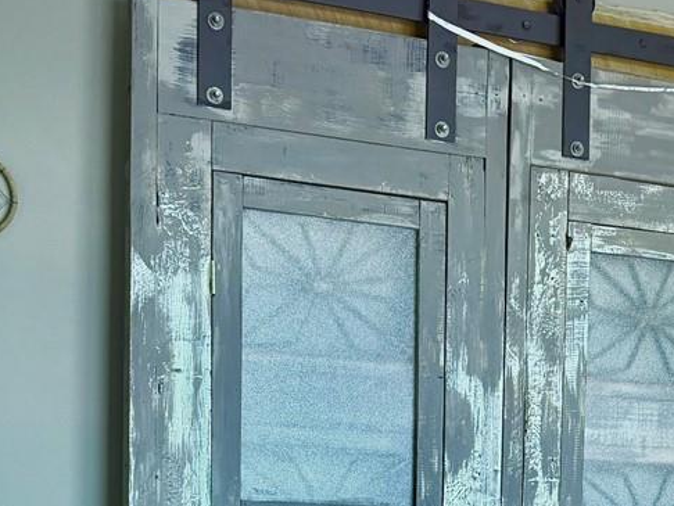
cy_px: 549
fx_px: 1539
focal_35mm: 79
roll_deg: -1.0
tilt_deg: -2.0
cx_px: 613
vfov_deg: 18.0
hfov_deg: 24.0
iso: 200
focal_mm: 6.76
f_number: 1.78
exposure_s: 1/120
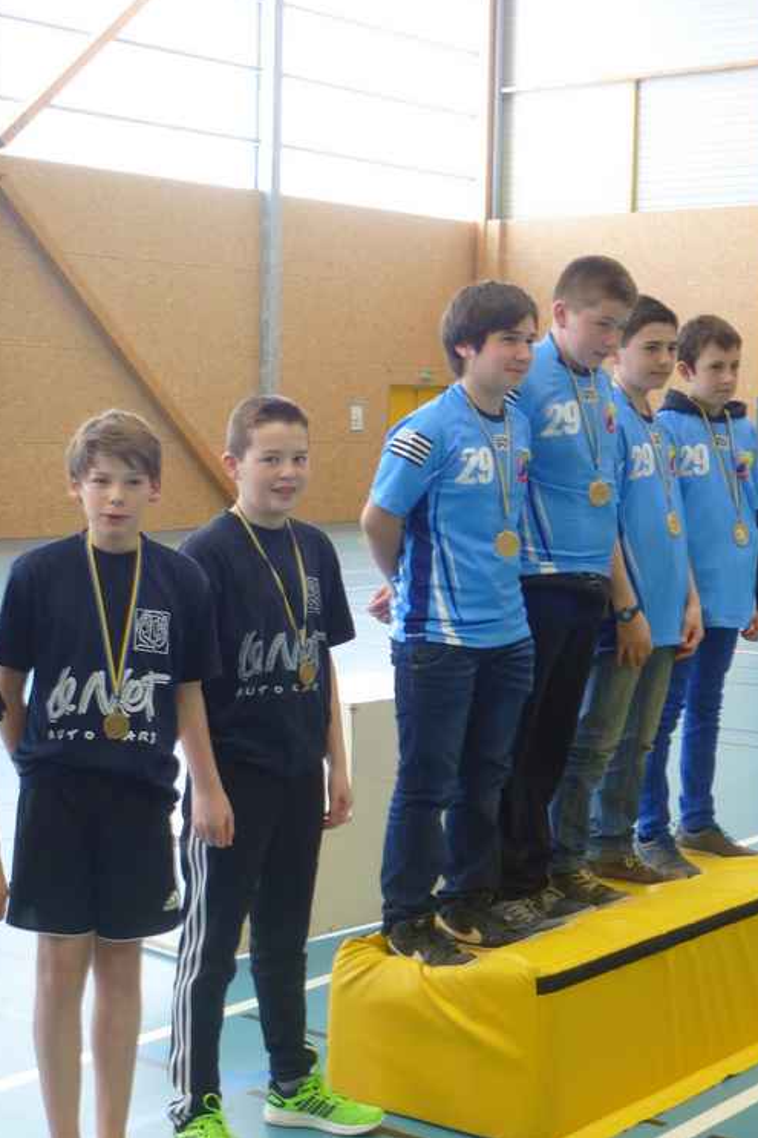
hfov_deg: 21.5
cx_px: 240
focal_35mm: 63
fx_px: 1991
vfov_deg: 31.9
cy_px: 567
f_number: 4
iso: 100
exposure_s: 1/10
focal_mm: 8
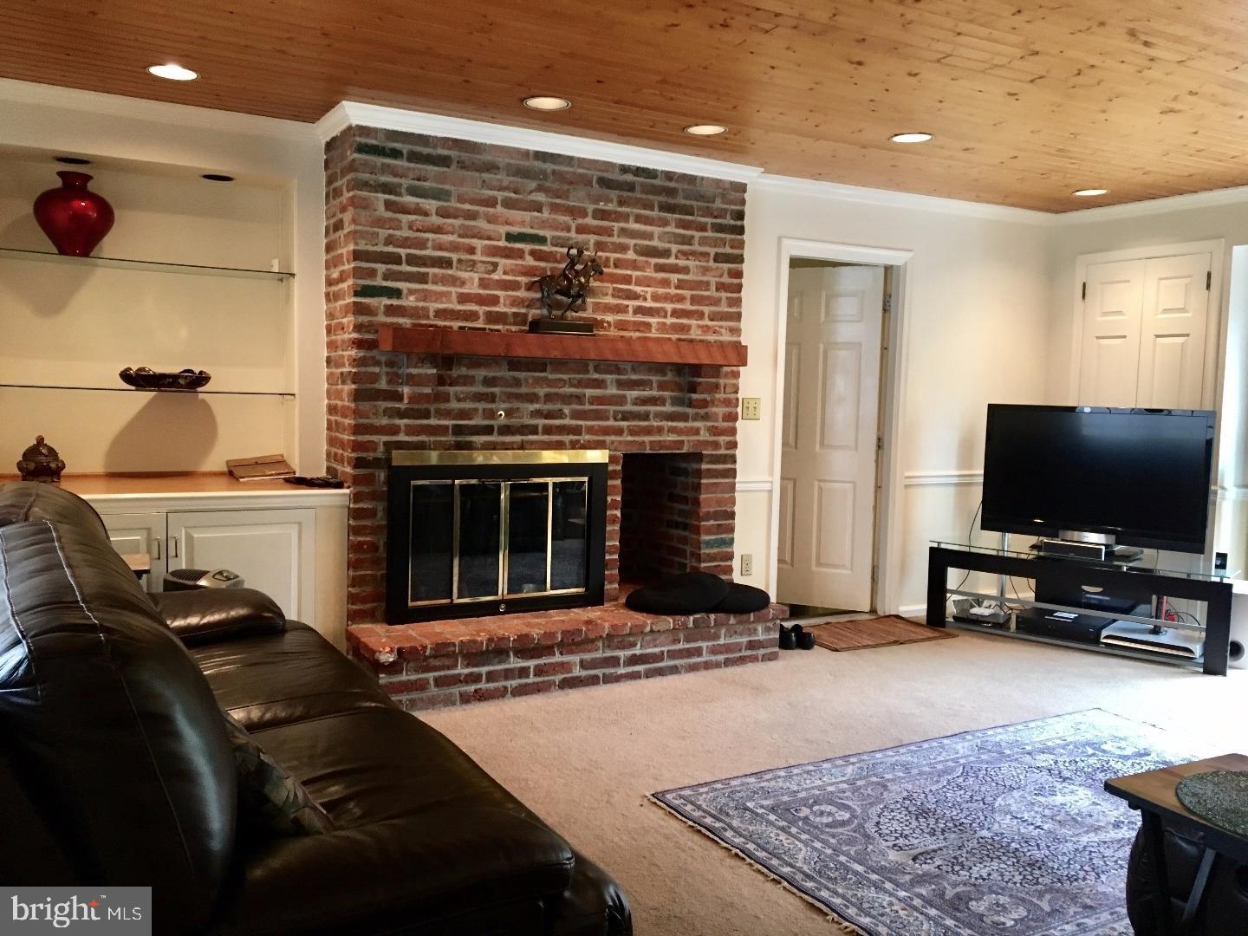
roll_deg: -0.4
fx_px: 1046
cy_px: 468
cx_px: 624
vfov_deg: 48.2
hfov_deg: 61.7
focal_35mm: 29
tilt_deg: -4.4
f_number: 2.2
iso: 125
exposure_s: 1/30
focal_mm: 4.15
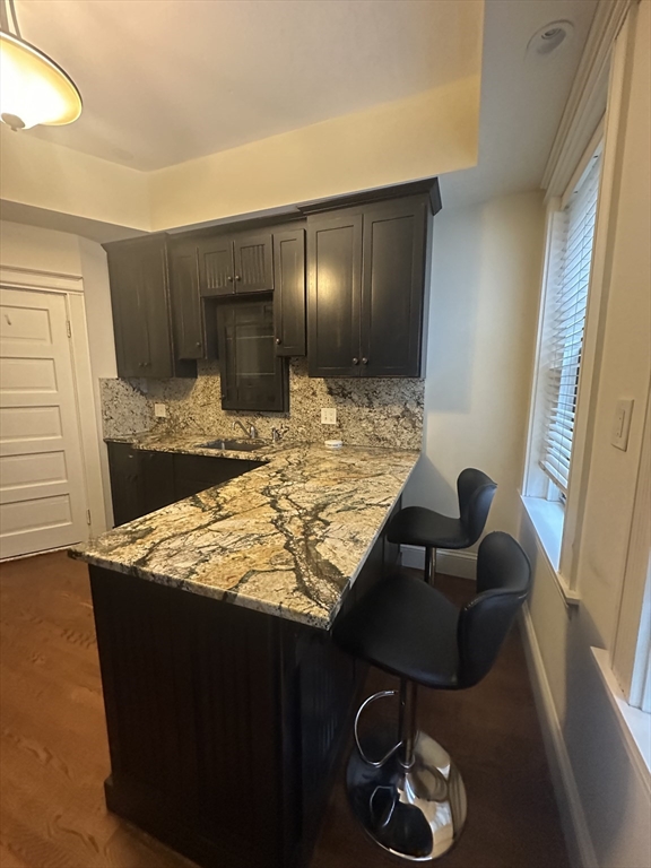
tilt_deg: -9.1
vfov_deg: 102.1
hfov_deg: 85.7
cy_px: 434
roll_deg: -1.1
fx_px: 351
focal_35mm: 14
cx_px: 326
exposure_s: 1/40
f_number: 2.2
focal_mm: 2.22
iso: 800
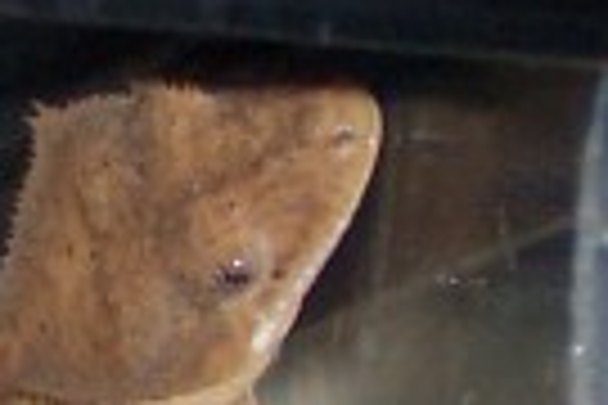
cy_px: 972
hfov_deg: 3.4
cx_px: -748
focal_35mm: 594
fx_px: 10031
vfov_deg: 2.3
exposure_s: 1/60
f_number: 4
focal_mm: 18.7
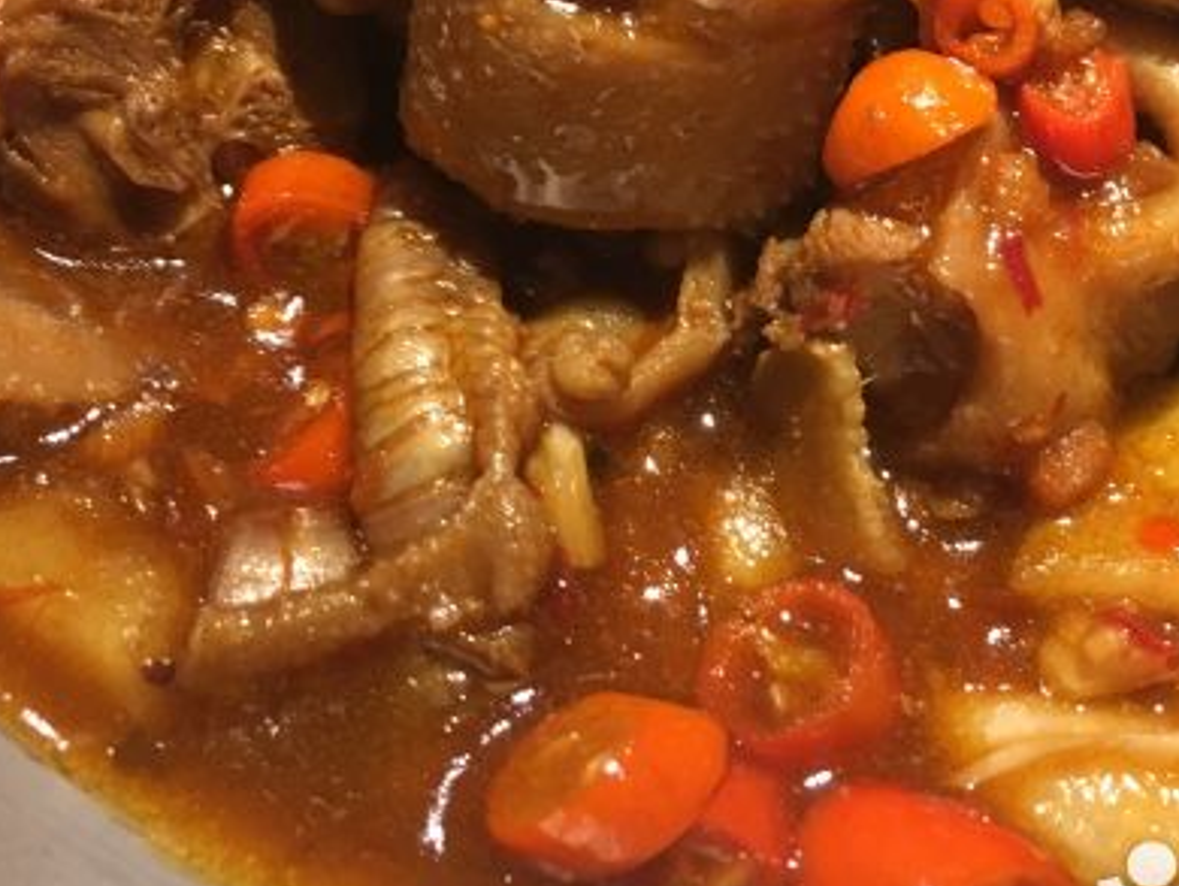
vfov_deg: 27.8
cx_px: 798
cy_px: 277
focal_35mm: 52
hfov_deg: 36.4
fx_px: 1772
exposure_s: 1/33
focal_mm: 4.15
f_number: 2.2
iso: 200
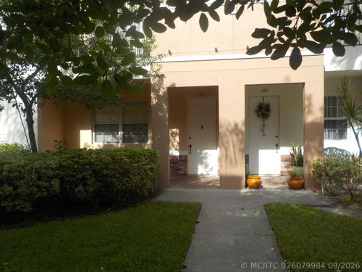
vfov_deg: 46.8
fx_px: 314
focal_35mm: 30
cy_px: 136
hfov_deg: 60.0
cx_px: 181
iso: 125
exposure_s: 1/800
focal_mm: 4.1
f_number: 3.3
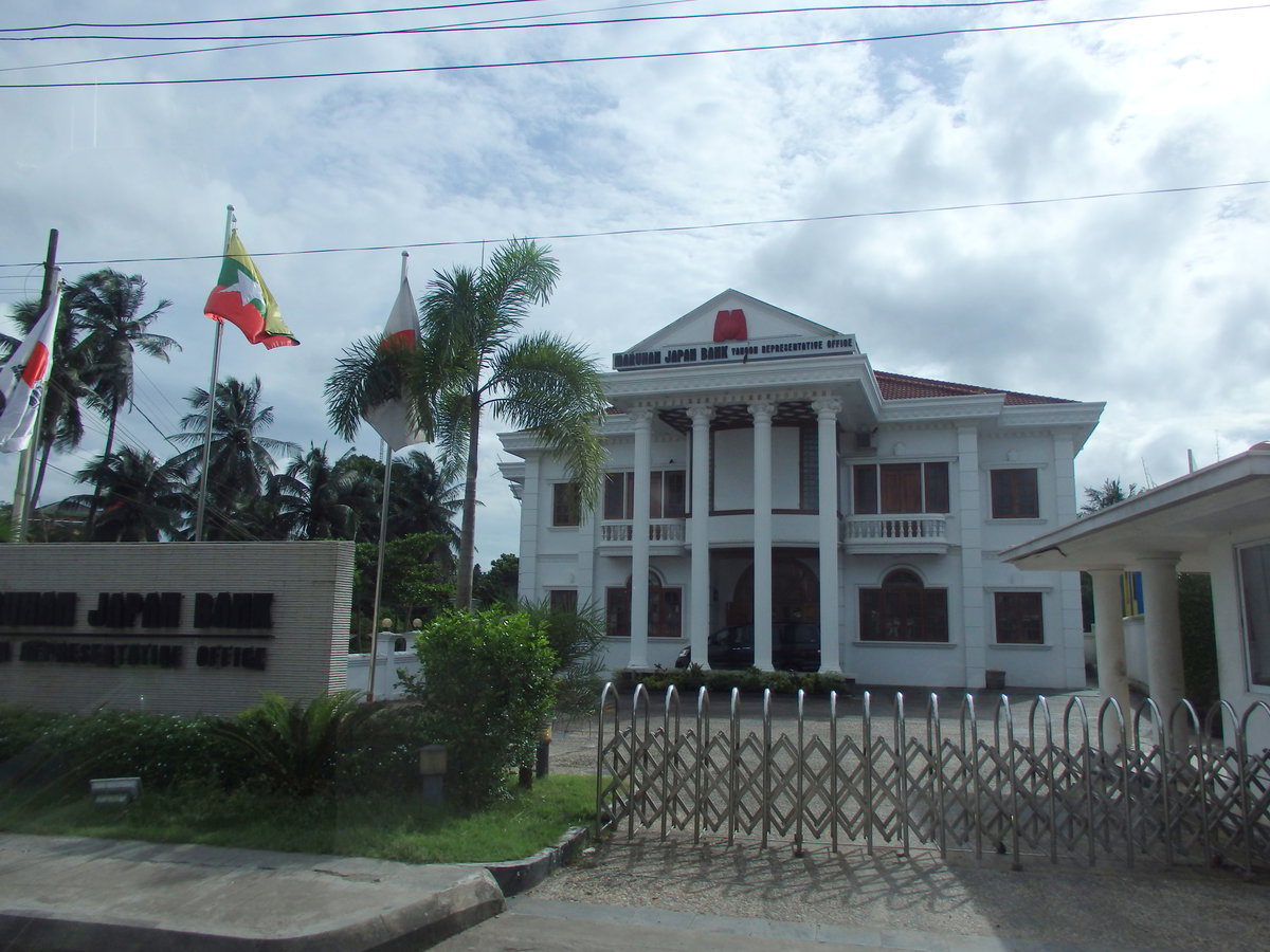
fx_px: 917
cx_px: 635
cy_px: 476
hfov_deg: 69.4
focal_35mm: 25
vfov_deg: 54.9
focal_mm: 4.5
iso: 125
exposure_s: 1/1250
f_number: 3
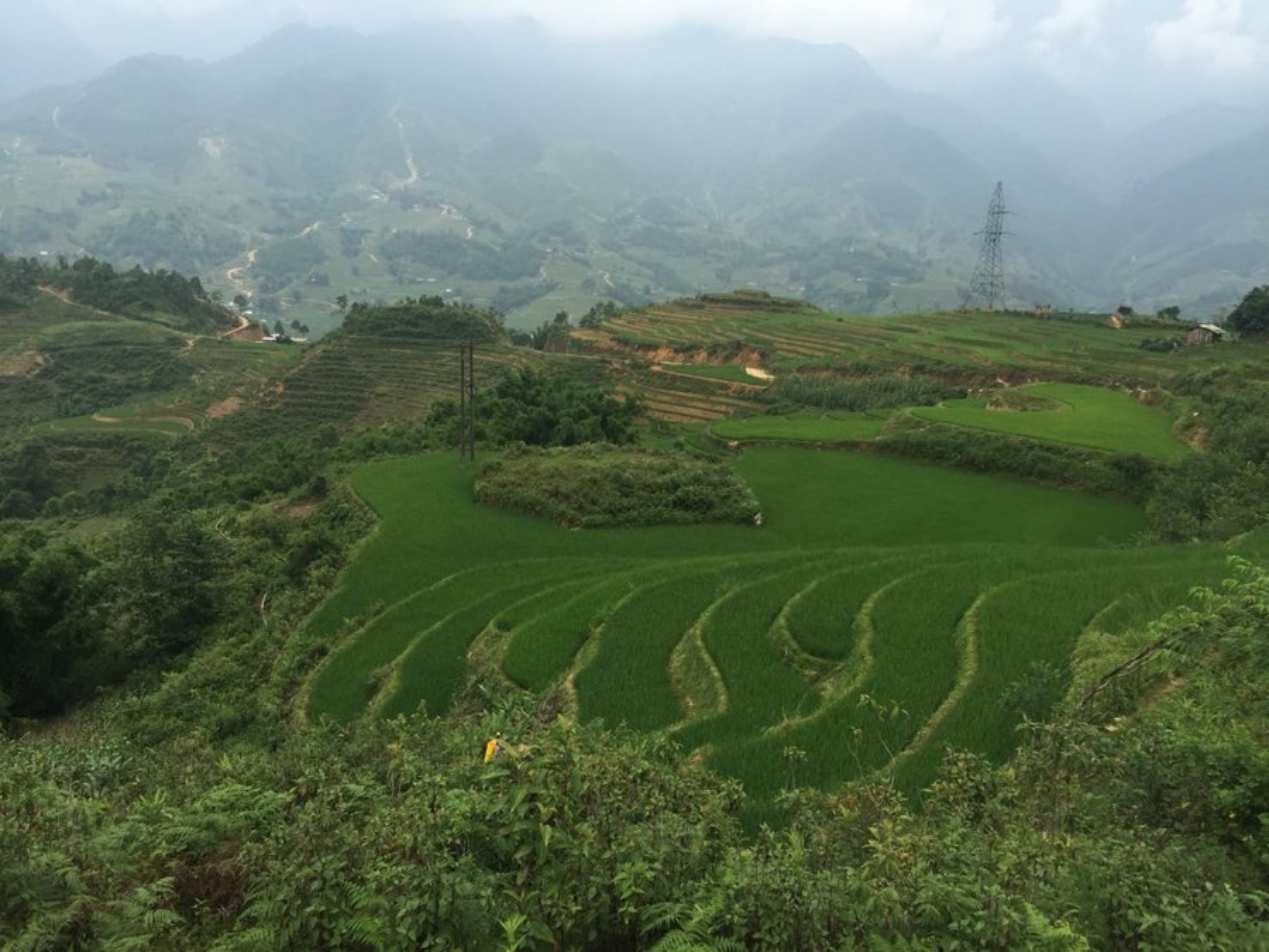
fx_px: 1063
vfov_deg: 48.2
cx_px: 634
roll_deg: -5.4
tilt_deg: -11.1
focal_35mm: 29
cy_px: 476
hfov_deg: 61.7
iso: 32
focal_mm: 4.15
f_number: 2.2
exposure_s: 1/1464
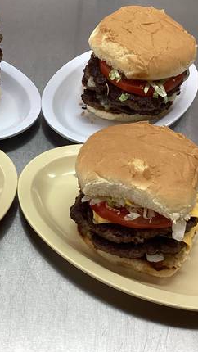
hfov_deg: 25.2
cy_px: 175
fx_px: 429
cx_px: 20
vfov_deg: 44.6
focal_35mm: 46
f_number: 2.4
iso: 64
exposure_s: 1/60
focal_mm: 3.3
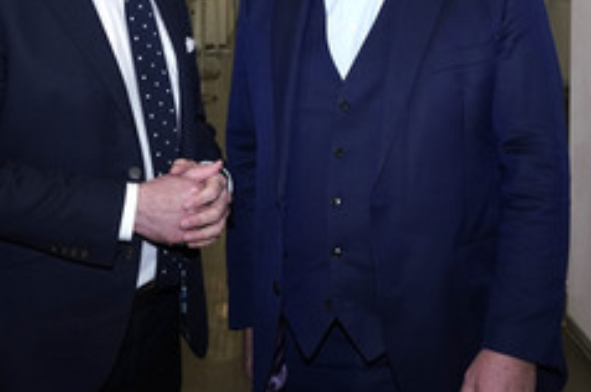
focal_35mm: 53
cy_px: 55
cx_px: 235
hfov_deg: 37.4
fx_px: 869
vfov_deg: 24.8
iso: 1600
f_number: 5.6
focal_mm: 28
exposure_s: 1/50
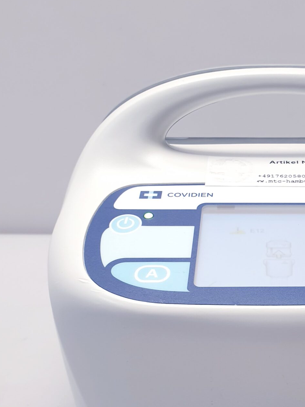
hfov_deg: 26.6
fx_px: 623
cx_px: 277
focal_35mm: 53
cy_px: 286
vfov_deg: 35.6
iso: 50
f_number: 2.4
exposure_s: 1/50
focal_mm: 4.3
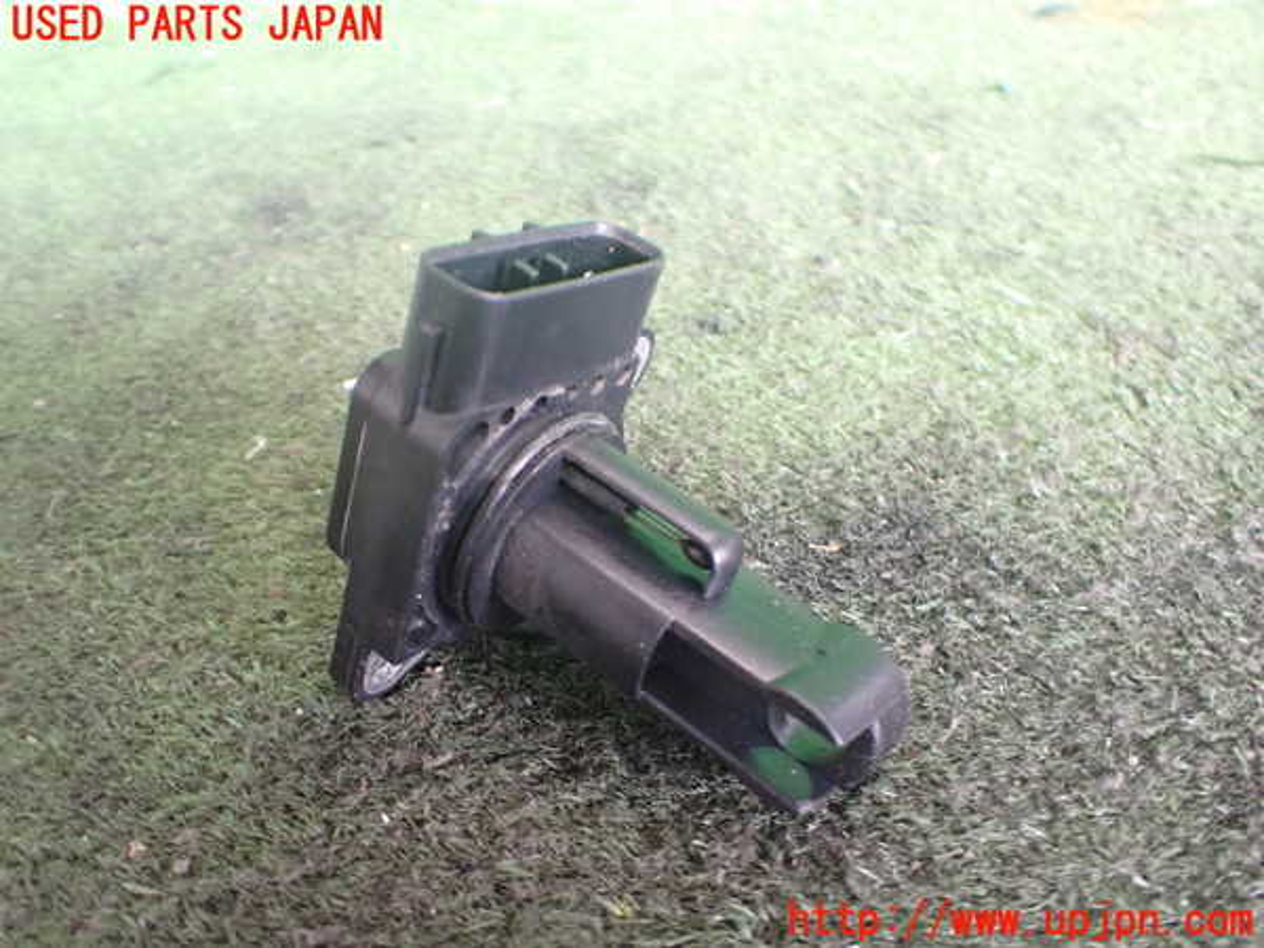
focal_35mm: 30
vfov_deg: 46.8
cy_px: 474
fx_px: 1095
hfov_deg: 60.0
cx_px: 632
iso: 800
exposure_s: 1/60
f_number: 2.3
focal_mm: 5.4
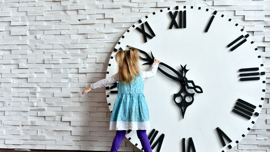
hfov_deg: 39.2
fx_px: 379
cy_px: 79
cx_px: 134
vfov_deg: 22.6
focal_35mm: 53
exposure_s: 1/30
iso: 250
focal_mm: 50
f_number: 2.8
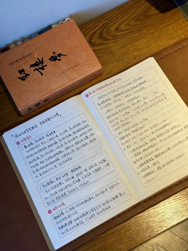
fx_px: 348
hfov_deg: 30.3
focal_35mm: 48
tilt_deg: -70.5
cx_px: 94
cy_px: 126
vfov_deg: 39.7
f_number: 1.78
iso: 64
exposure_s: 1/50
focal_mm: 6.76
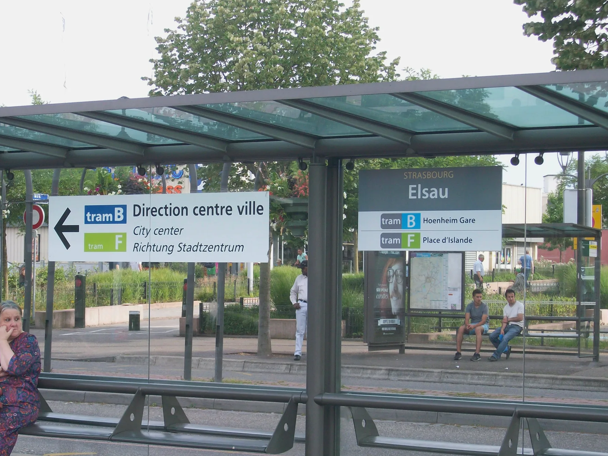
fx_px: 1563
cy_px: 224
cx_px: 280
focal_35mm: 89
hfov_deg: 22.0
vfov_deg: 16.6
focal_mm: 13.7
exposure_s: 1/137
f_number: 4.6
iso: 64
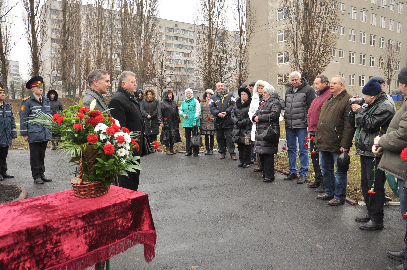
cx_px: 204
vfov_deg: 41.6
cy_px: 135
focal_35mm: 32
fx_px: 356
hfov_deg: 59.6
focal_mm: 21
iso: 500
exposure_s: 1/125
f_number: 6.3
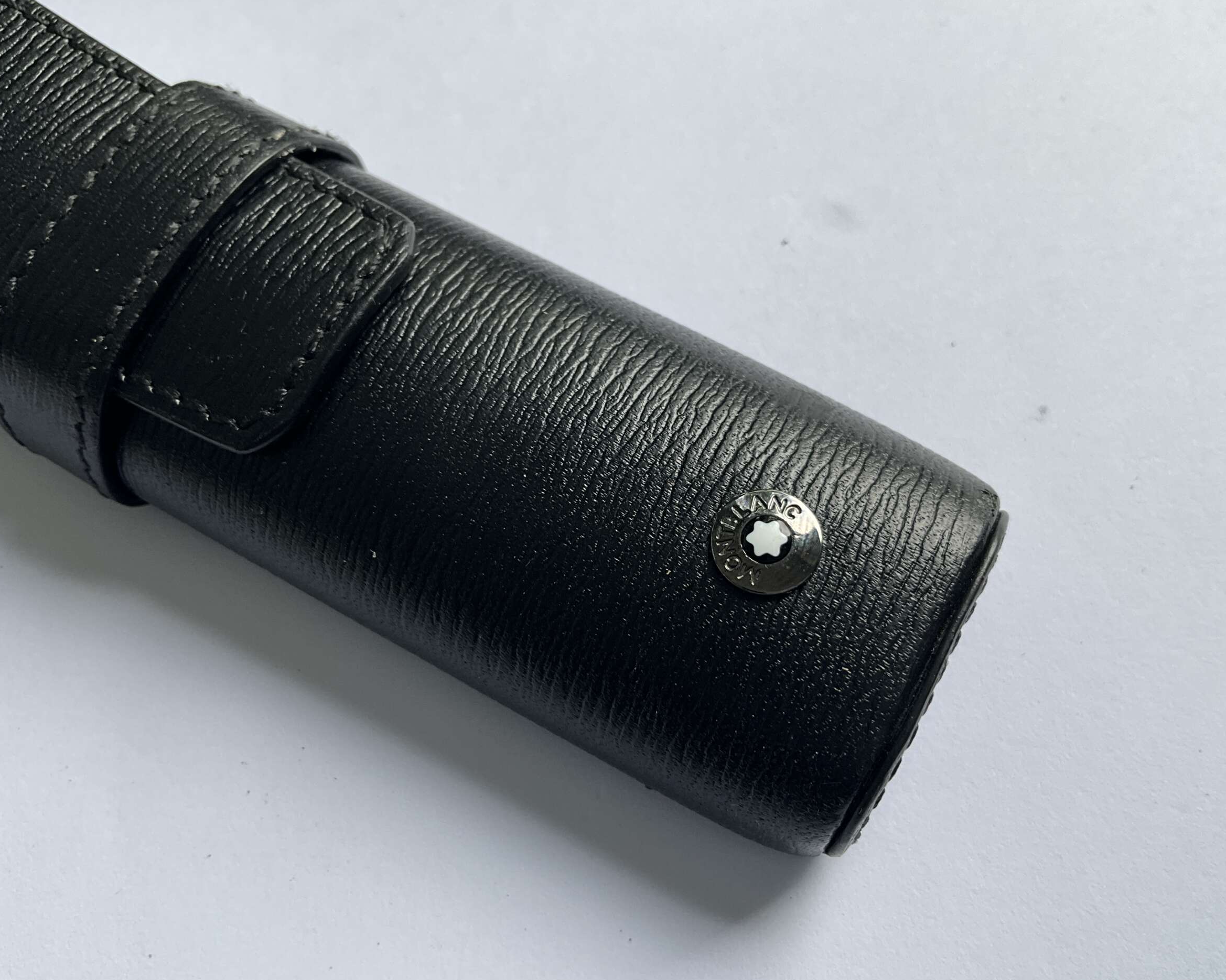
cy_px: 484
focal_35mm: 31
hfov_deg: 57.1
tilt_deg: -68.5
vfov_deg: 47.1
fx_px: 1125
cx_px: 666
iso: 20
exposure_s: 1/122
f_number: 1.8
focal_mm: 3
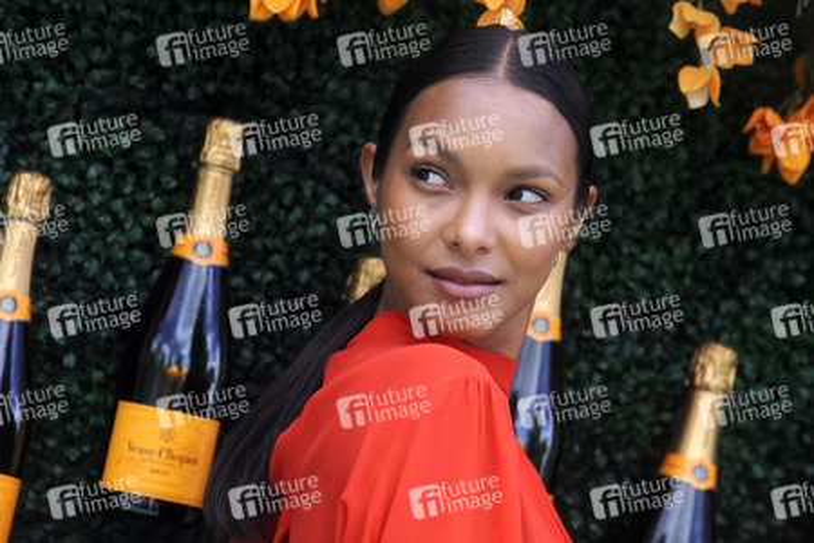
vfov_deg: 7.8
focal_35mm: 175
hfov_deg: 11.7
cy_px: 272
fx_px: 3957
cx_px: 407
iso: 640
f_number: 7.1
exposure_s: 1/1000
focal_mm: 175
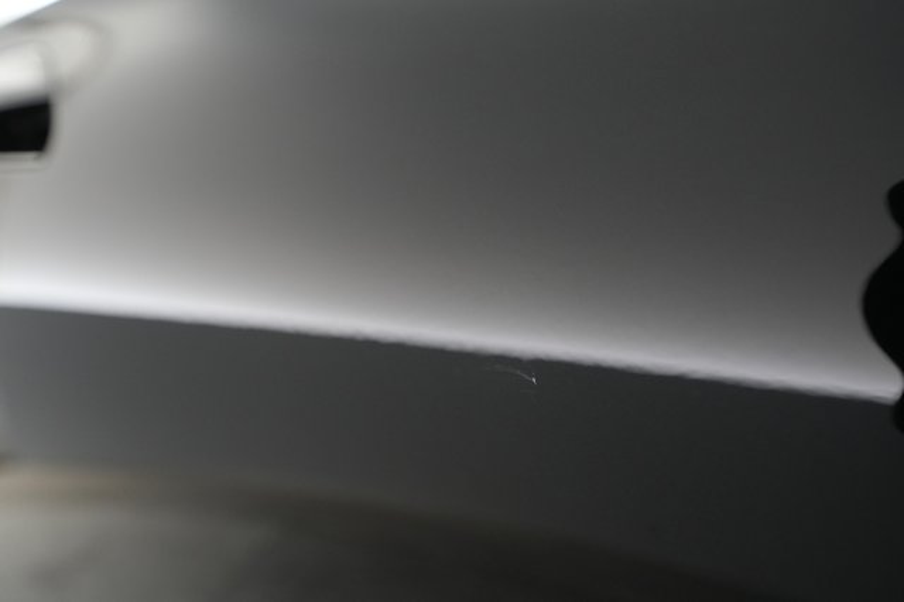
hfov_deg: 65.5
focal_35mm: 28
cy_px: 301
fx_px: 703
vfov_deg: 46.4
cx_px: 452
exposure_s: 1/100
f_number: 4.5
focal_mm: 28
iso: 4000
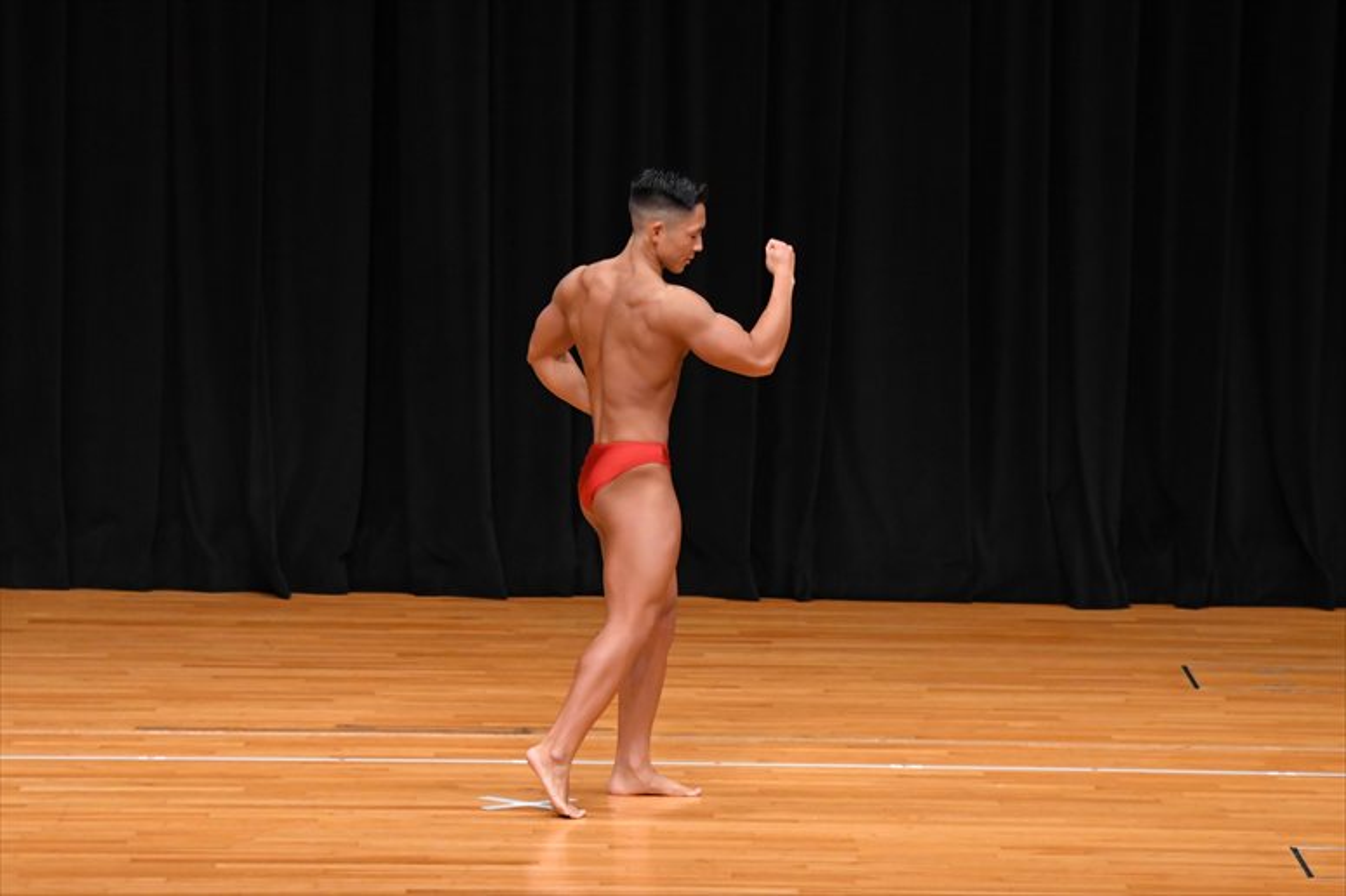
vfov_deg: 5.7
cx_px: 673
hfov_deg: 8.6
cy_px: 448
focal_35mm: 240
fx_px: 8969
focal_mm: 160
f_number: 5.6
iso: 3200
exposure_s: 1/400
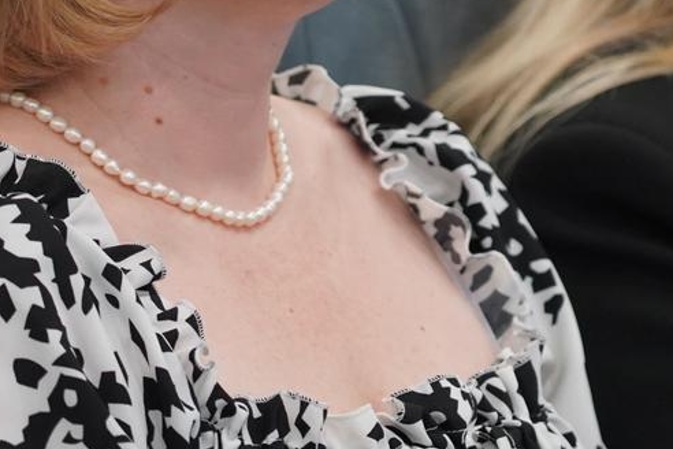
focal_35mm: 320
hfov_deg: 6.4
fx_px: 5982
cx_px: 620
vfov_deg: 4.3
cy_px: -92
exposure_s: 1/160
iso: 3200
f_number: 4
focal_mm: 105
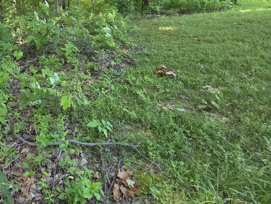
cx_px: 37
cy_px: 45
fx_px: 188
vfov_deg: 53.6
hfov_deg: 62.4
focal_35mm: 24
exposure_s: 1/120
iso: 125
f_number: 2.2
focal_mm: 2.2
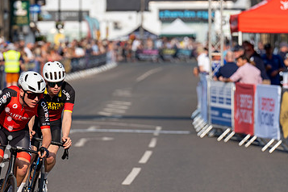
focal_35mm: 324
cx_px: 62
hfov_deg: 6.4
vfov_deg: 4.2
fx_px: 2592
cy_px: 88
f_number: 4.5
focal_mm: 194
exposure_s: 1/1000
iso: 160
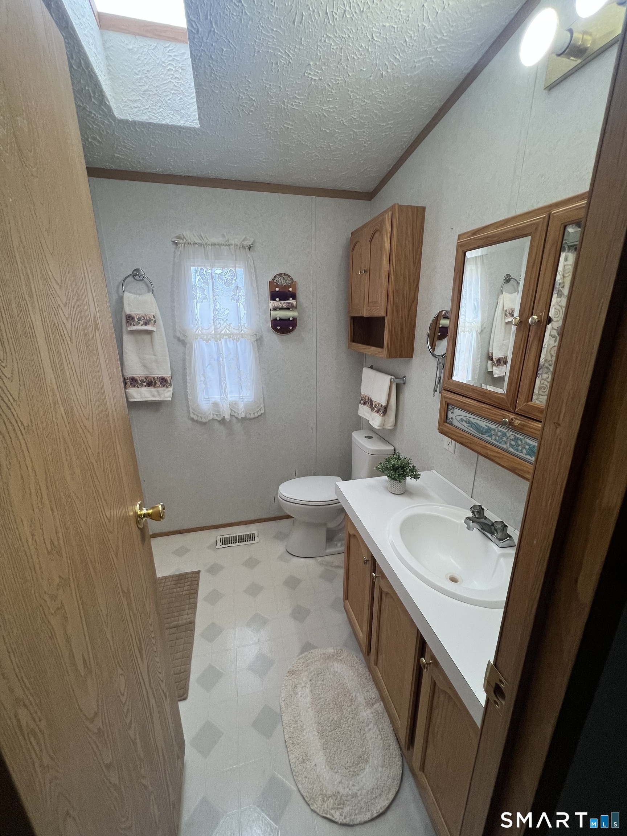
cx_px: 314
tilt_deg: -16.5
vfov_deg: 106.2
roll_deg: -0.1
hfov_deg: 89.9
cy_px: 418
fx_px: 314
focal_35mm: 13
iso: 125
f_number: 1.8
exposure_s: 1/120
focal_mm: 1.57
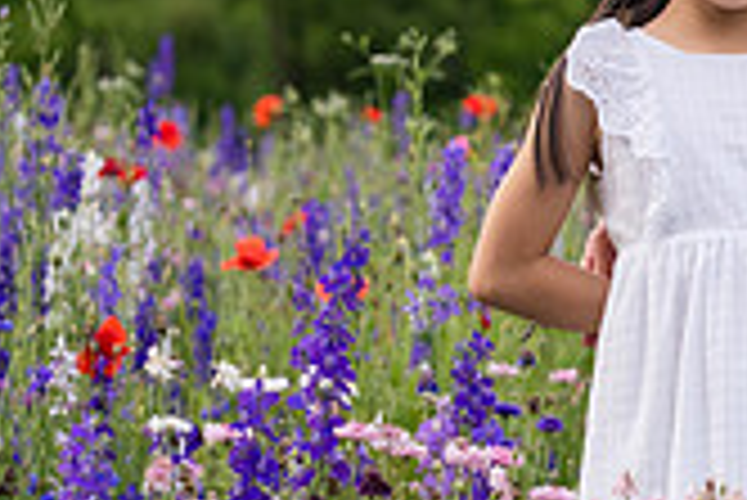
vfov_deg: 5.6
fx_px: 5088
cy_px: 34
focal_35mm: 245
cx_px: 1017
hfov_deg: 8.3
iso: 320
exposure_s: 1/500
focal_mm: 70
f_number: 4
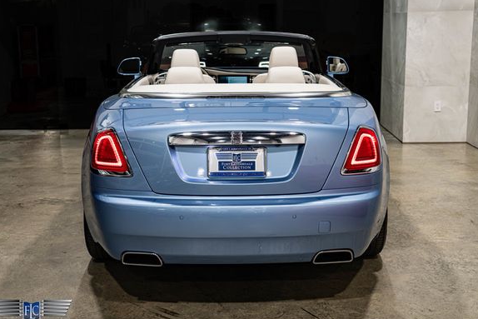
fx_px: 717
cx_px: 238
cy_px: 150
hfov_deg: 36.9
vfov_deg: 25.1
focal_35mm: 54
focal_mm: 46
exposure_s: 1/60
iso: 1600
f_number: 5
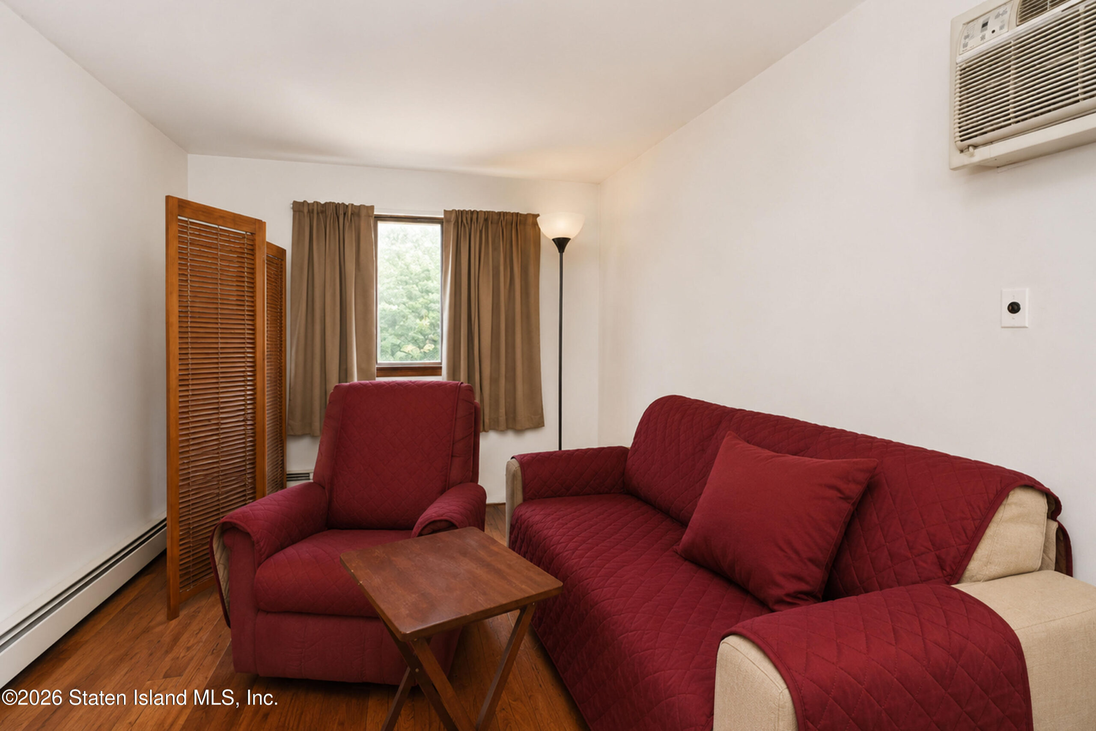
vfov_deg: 77.3
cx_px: 548
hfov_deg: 100.4
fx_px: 457
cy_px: 366
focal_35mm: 15
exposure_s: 1/60
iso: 2000
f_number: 7.1
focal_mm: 10
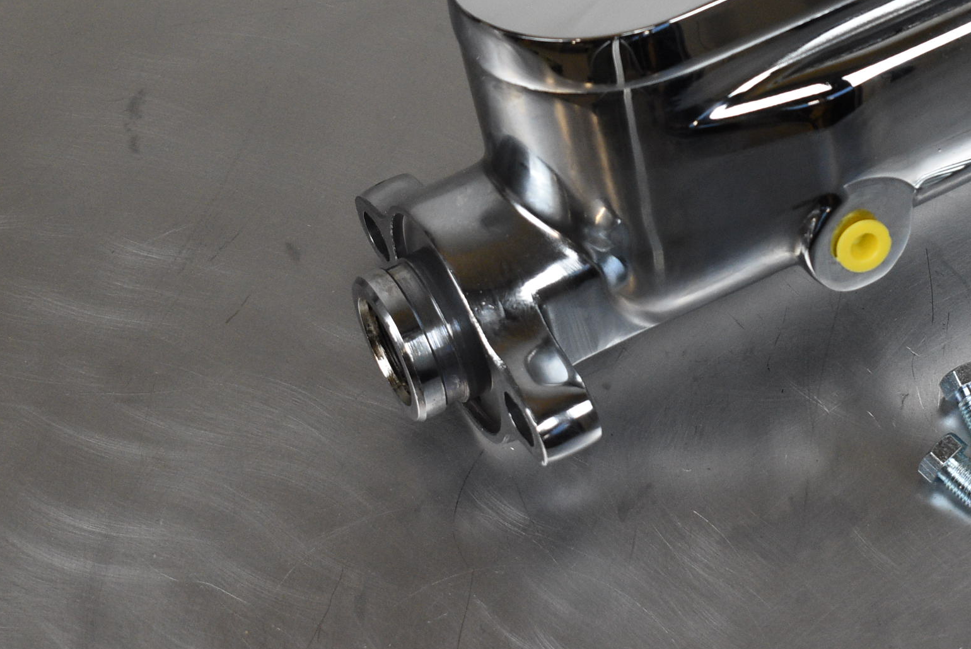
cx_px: 846
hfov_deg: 19.7
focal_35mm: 102
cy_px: 139
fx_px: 2753
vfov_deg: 13.4
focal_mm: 35
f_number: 7.1
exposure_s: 1/200
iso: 1250
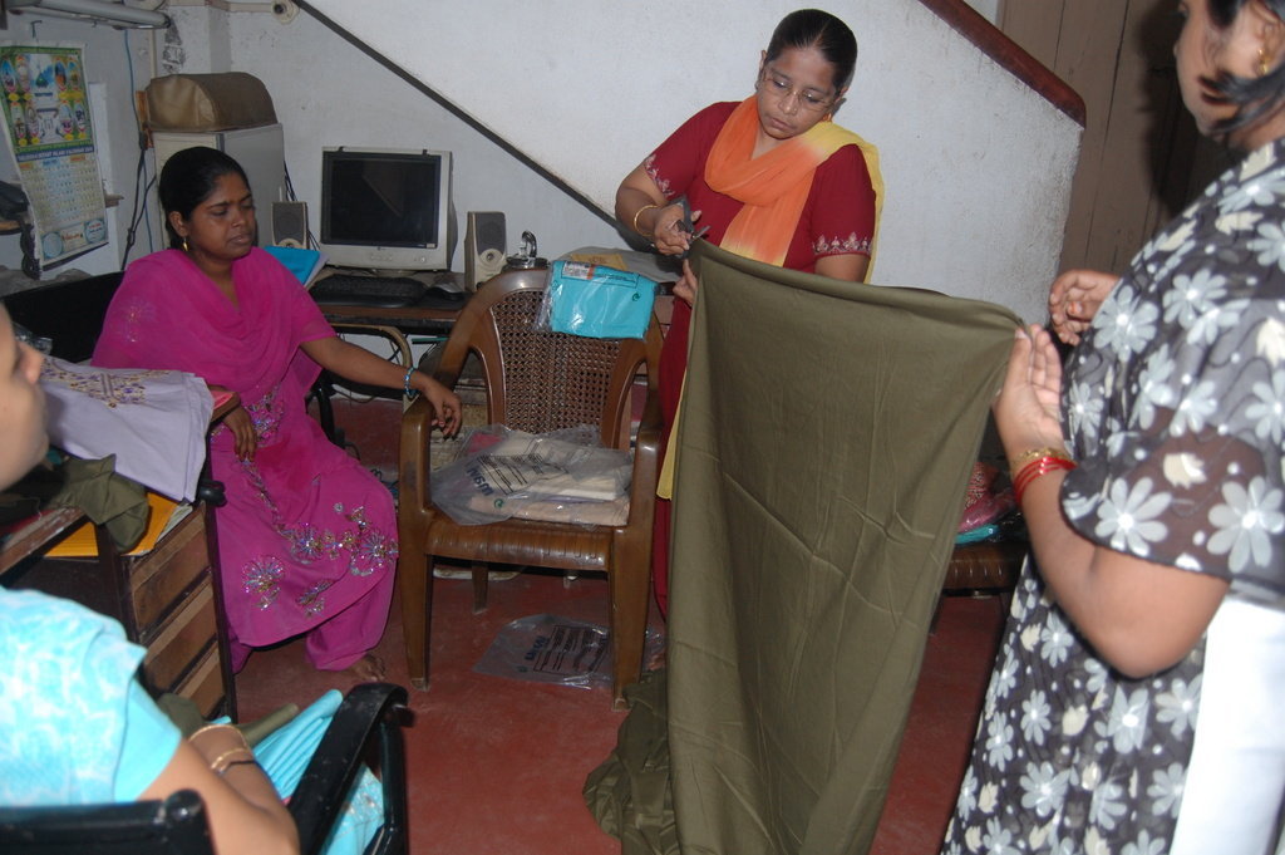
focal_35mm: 27
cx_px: 642
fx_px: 963
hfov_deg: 67.4
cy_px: 428
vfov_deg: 47.9
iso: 400
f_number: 3.5
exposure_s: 1/60
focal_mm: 18
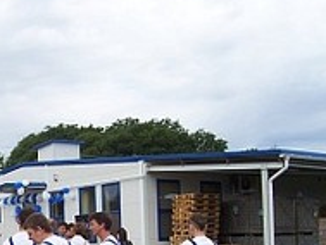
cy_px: 205
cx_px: 79
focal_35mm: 72
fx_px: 678
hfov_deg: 26.6
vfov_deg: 20.2
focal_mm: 5.6
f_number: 5.6
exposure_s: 1/500
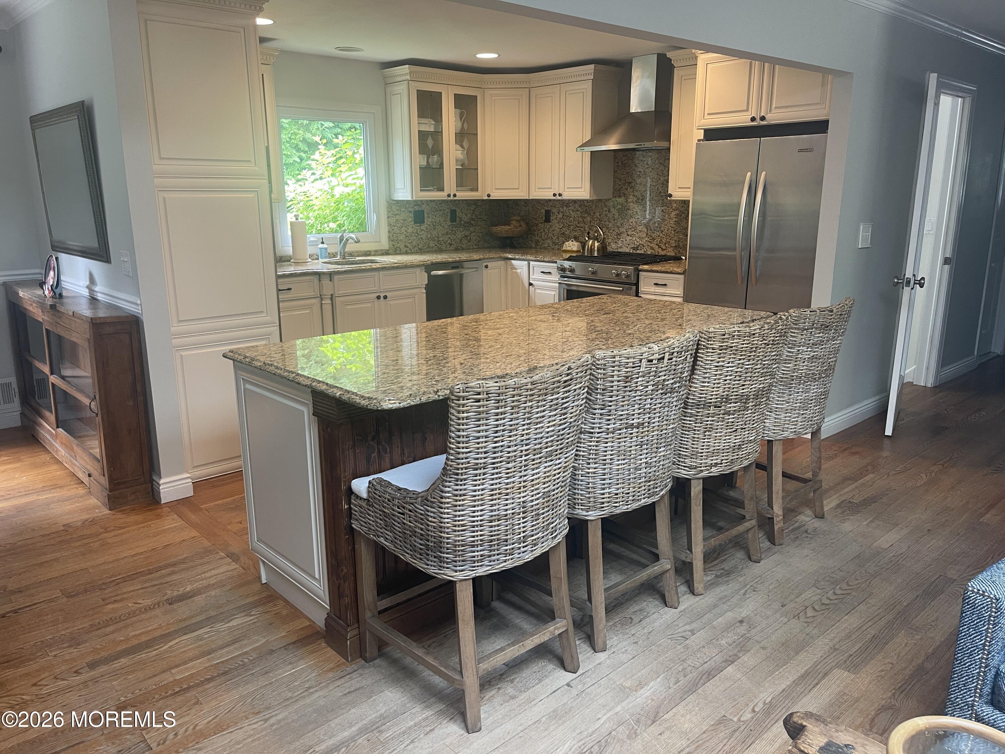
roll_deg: +0.1
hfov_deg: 69.4
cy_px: 377
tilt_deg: -14.9
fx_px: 726
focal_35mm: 25
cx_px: 502
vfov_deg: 54.9
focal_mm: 5.1
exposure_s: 1/60
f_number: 1.6
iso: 125
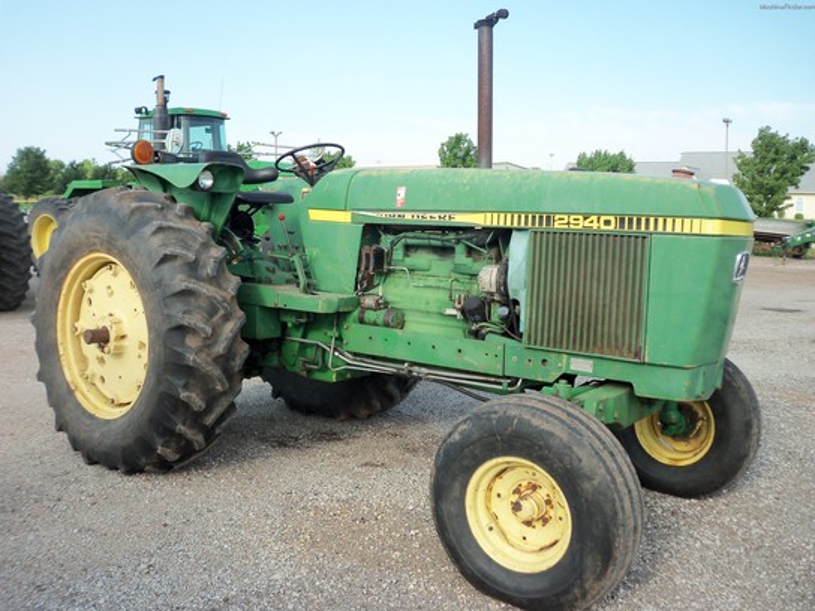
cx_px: 408
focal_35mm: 34
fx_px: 800
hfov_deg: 54.0
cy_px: 306
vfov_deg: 41.8
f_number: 2.9
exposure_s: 1/400
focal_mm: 5.7
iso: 80
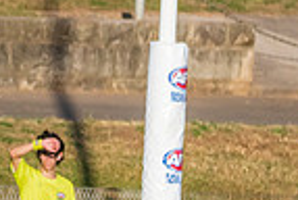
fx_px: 12384
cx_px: -281
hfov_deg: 1.4
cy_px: 243
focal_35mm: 1493
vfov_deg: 0.9
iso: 1000
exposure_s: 1/5000
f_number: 5.6
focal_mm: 250
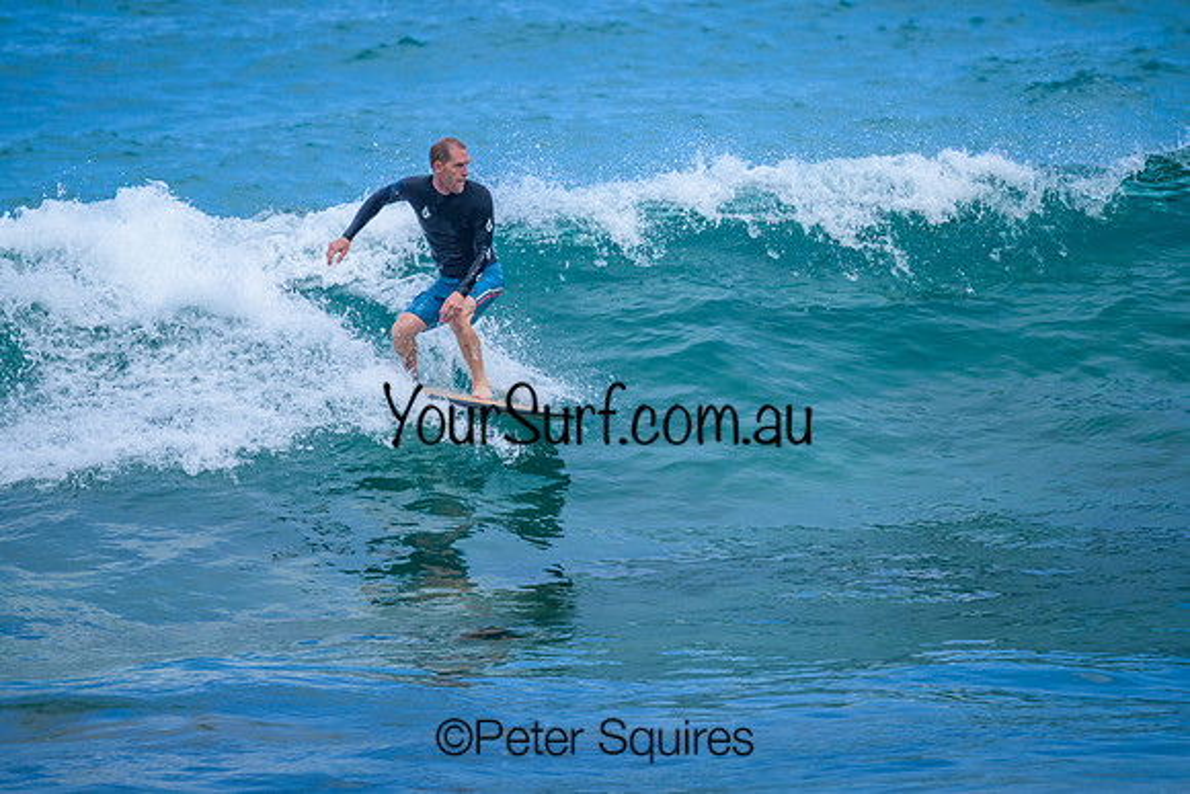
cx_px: 578
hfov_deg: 1.9
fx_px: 36337
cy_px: 278
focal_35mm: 1099
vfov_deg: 1.3
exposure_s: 1/3200
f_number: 6.3
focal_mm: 800
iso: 720
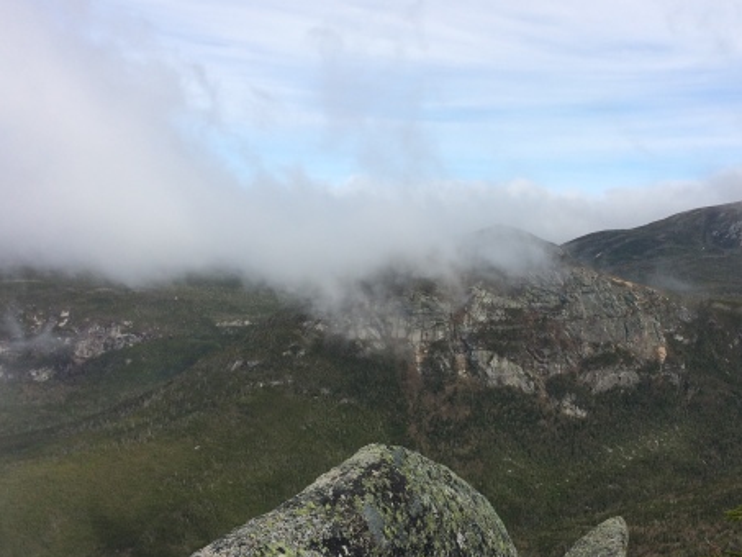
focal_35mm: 41
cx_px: 429
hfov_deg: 45.6
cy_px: 337
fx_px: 879
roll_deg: -0.6
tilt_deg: -8.9
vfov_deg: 35.0
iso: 32
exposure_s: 1/3165
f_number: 2.2
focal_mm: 4.15
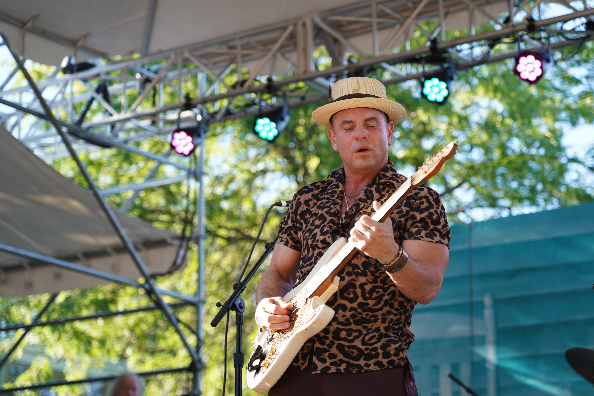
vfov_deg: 13.0
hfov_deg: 19.5
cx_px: 297
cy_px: 198
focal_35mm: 105
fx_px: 1732
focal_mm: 105
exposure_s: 1/160
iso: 160
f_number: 4
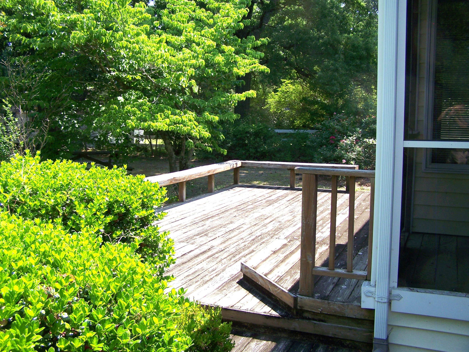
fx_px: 515
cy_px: 176
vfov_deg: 37.7
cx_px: 234
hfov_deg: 49.0
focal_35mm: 38
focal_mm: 6.3
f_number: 2.8
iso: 64
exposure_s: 1/320
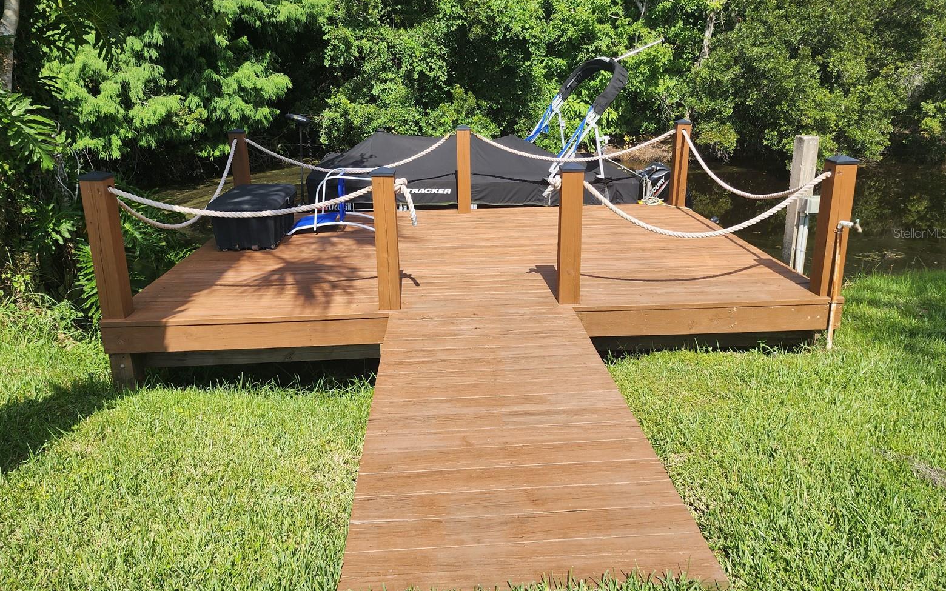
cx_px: 466
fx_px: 645
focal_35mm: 25
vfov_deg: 48.9
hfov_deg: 72.5
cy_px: 233
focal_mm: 6.4
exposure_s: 1/715
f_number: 1.8
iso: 12
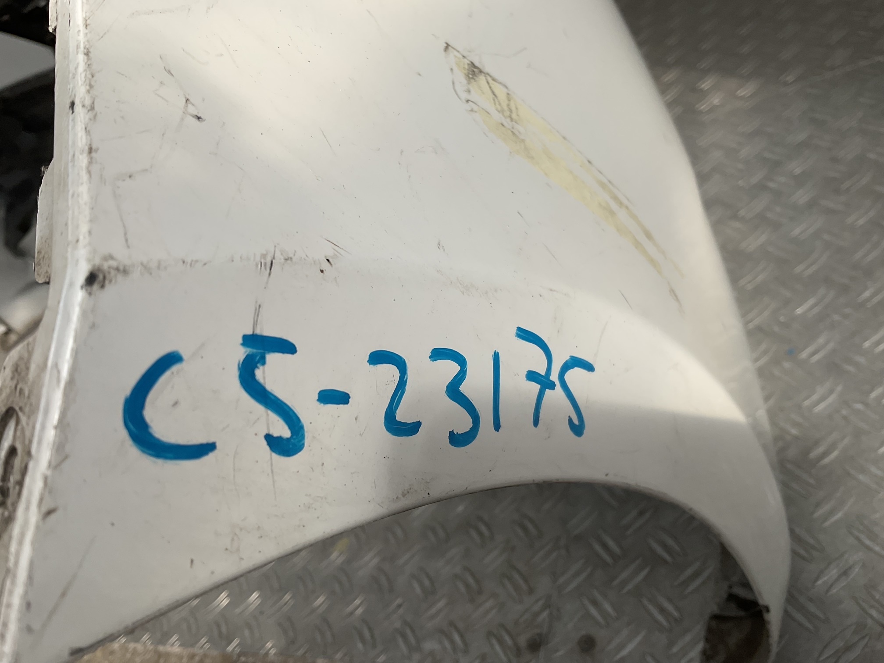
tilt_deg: -37.6
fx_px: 741
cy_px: 332
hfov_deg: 61.7
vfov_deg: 48.2
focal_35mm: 29
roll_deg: +37.6
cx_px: 442
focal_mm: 3
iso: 16
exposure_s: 1/1451
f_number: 1.8
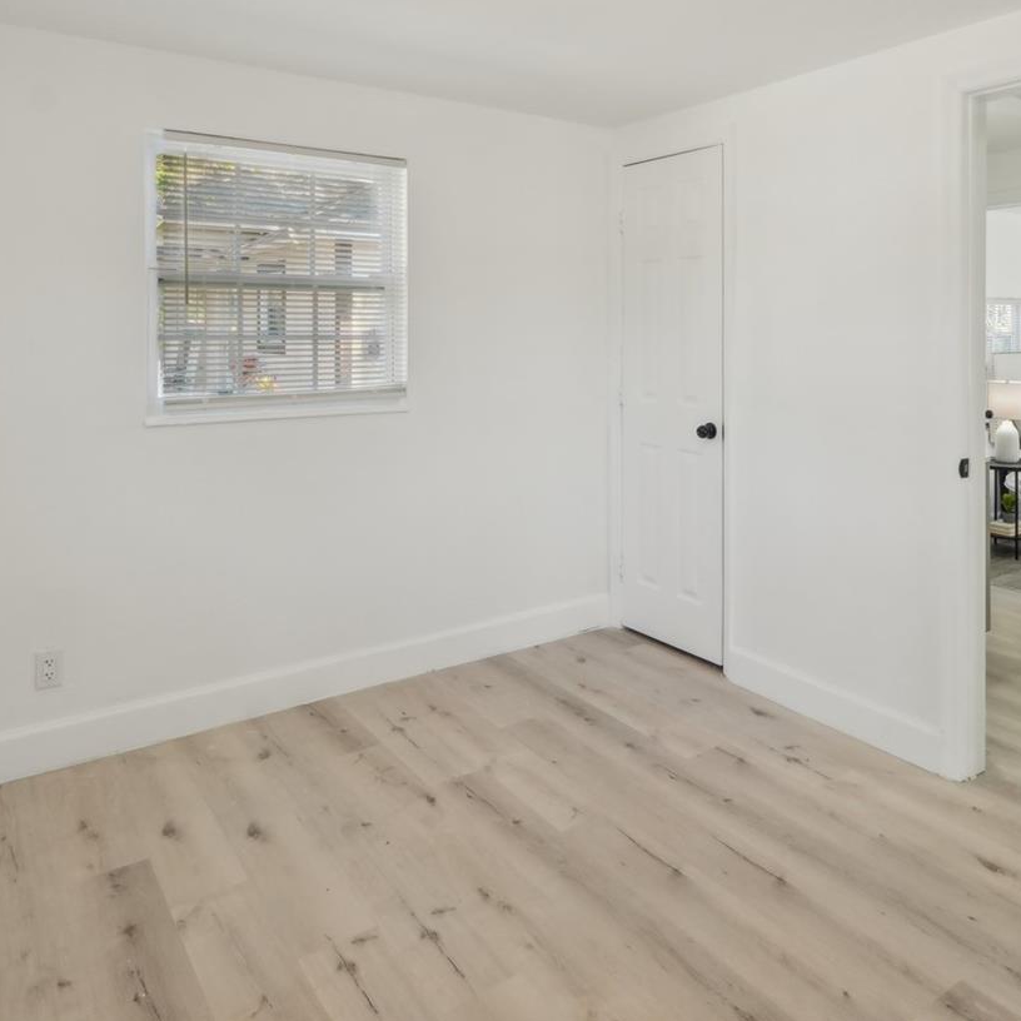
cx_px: 587
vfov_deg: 61.8
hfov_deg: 62.6
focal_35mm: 25
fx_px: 834
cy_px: 362
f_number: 8
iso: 400
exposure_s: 1/40
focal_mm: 10
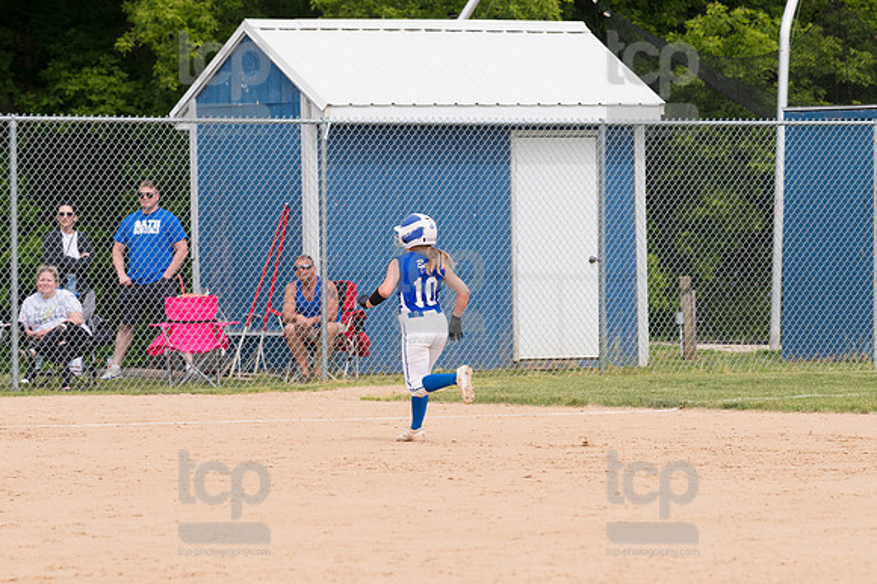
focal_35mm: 300
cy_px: 292
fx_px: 7304
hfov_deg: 6.9
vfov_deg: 4.6
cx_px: 438
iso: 320
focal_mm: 200
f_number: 5.6
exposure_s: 1/1600
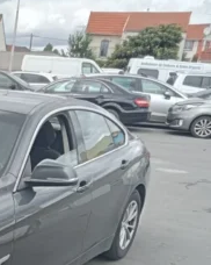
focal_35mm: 72
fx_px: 563
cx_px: -95
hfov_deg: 19.0
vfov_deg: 25.7
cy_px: 229
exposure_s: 1/308
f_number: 2.2
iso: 100
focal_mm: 3.46
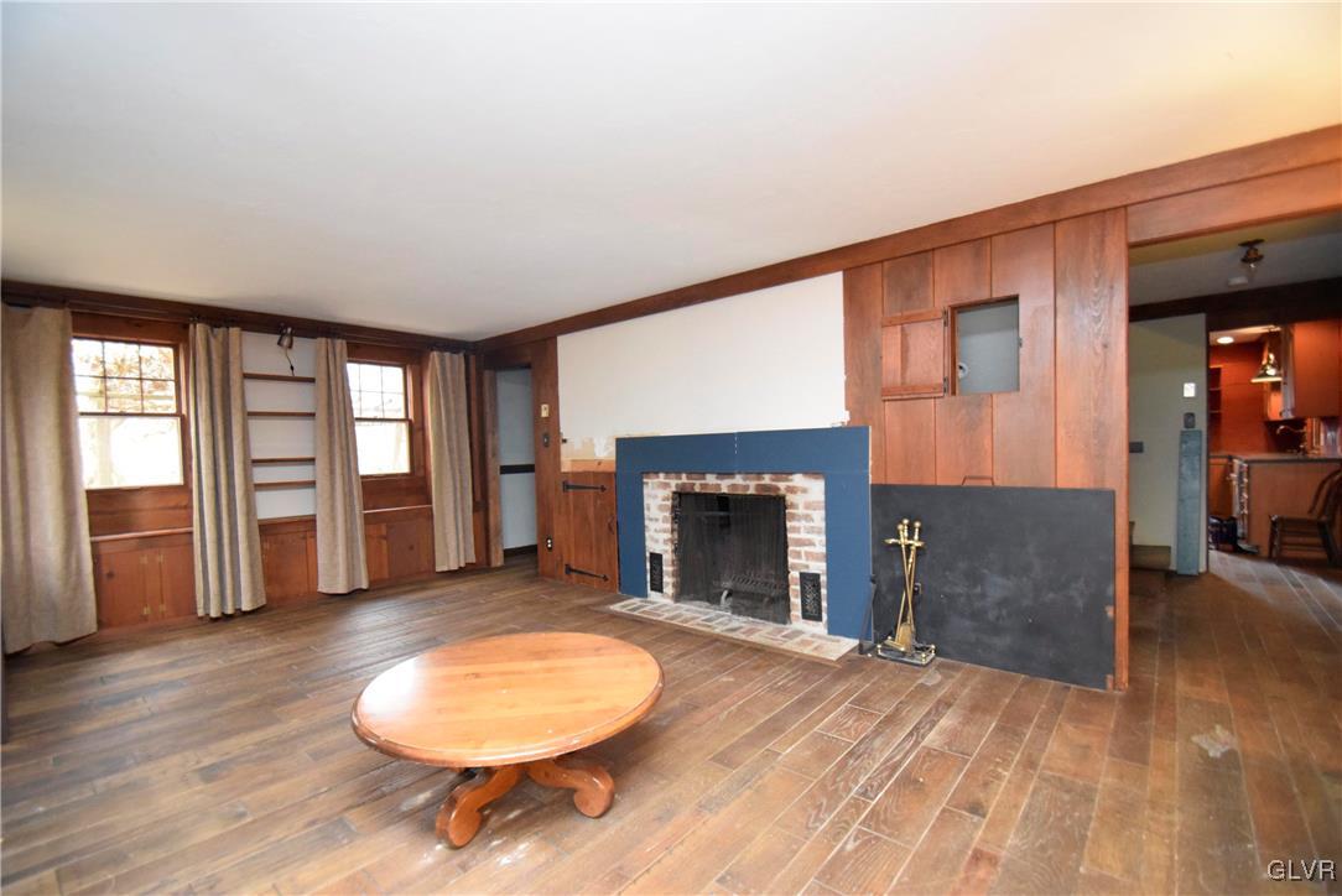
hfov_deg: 100.4
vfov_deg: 77.4
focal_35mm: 15
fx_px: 559
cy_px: 448
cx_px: 671
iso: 2800
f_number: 3.5
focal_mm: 10
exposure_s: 1/60
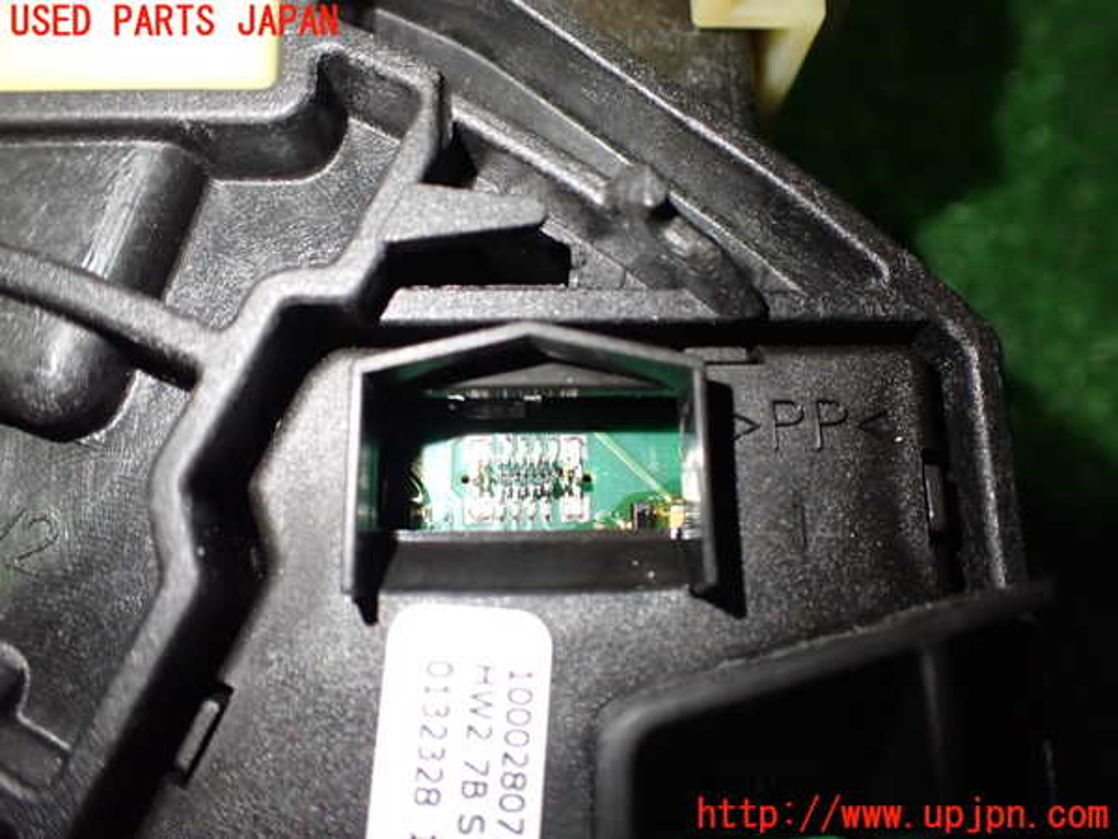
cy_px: 420
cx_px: 559
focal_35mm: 30
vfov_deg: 46.8
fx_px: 969
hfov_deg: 60.0
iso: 640
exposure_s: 1/125
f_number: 2.3
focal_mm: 5.4
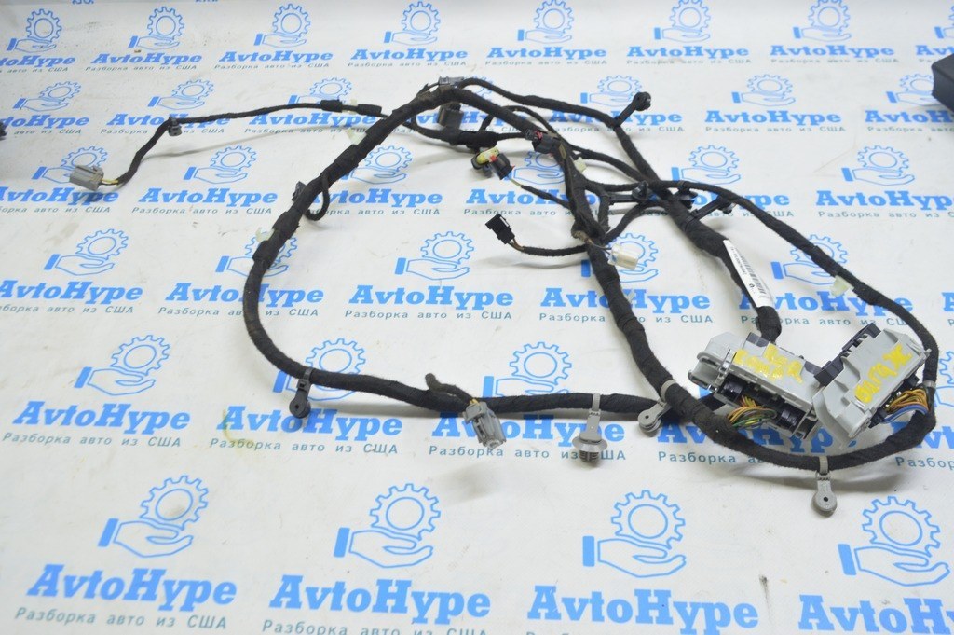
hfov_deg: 57.3
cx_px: 477
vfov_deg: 39.9
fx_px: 874
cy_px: 318
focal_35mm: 33
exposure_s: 1/15
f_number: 5.6
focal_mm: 22
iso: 400
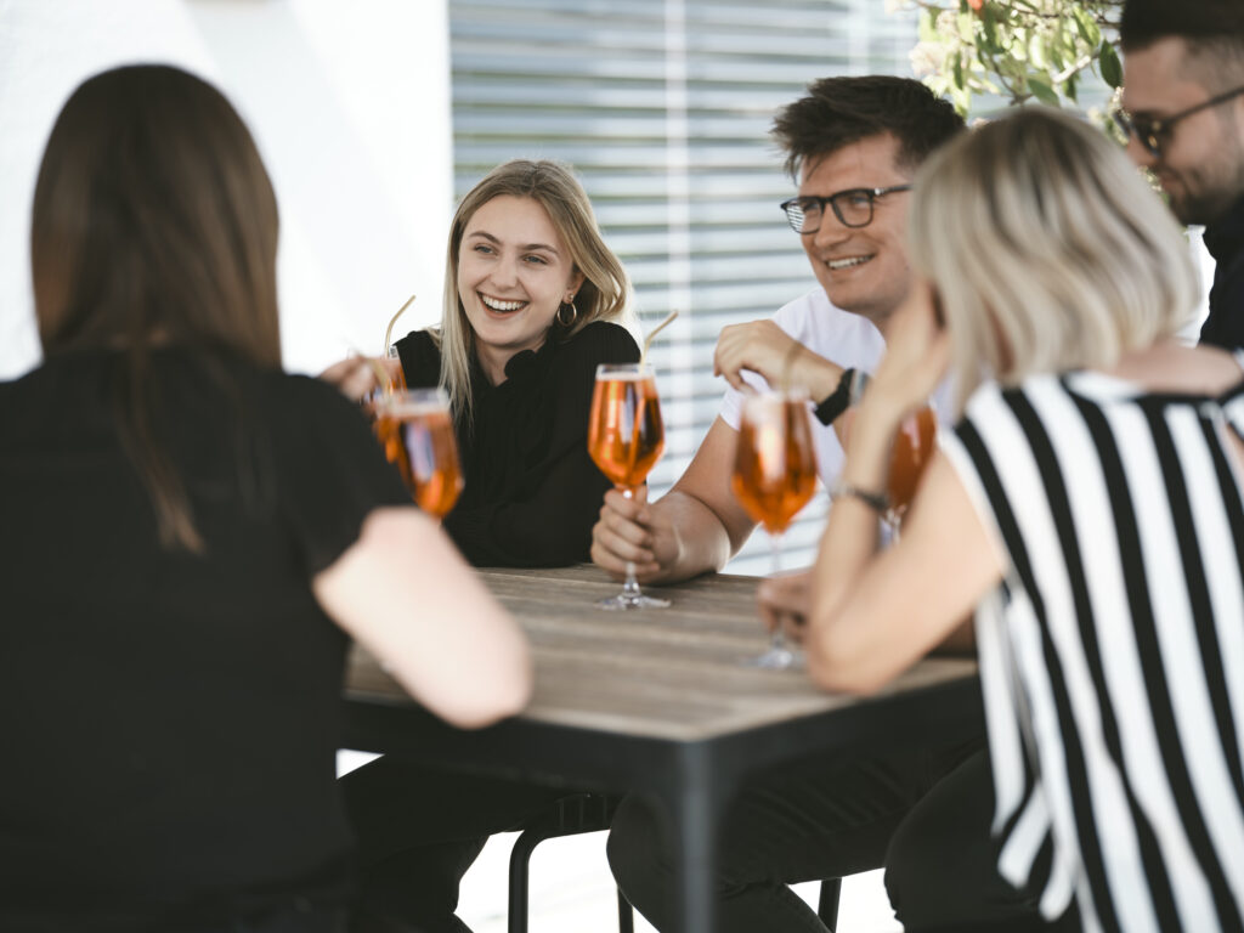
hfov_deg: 22.5
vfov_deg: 17.0
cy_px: 466
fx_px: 3127
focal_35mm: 87
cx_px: 622
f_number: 2
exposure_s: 1/640
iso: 160
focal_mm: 110
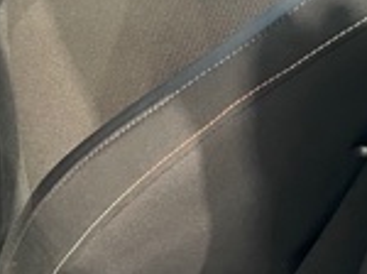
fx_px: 1175
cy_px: -191
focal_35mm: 111
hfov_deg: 15.7
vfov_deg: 12.4
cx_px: -247
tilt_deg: -33.7
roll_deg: +2.2
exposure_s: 1/25
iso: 500
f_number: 1.6
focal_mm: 4.2
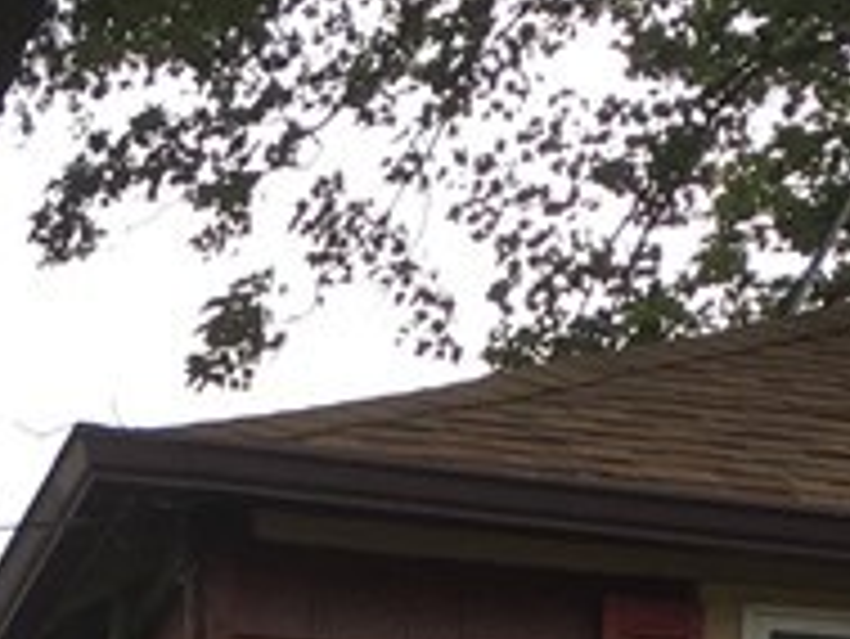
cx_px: 387
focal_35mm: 157
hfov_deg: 12.6
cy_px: 1526
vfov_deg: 8.6
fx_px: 3858
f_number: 2.2
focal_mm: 4.15
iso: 25
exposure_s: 1/217
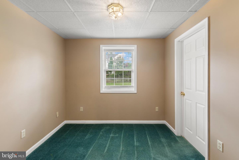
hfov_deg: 100.4
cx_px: 120
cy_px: 80
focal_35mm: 15
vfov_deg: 77.3
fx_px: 100
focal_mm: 10
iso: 500
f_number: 9
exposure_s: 1/4
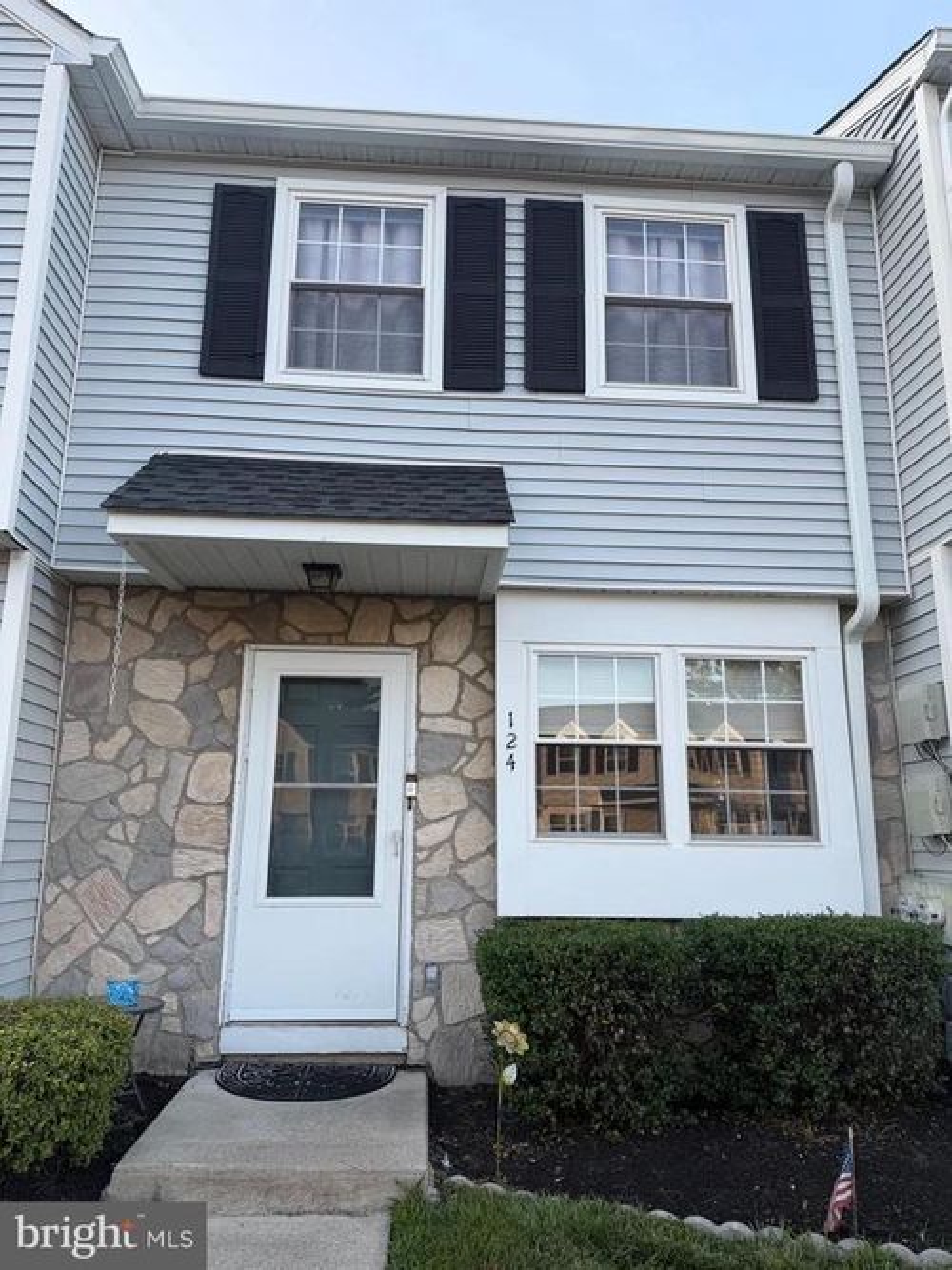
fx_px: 880
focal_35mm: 24
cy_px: 635
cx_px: 476
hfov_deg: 56.8
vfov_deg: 71.6
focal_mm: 6.76
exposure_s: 1/504
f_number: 1.78
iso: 80
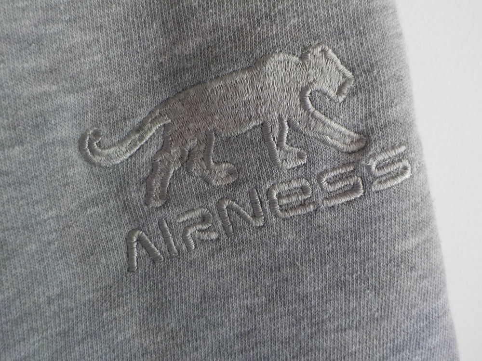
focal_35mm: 30
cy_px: 180
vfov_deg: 46.8
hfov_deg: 60.0
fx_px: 418
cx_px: 241
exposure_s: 1/30
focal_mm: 4.1
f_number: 3.3
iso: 360
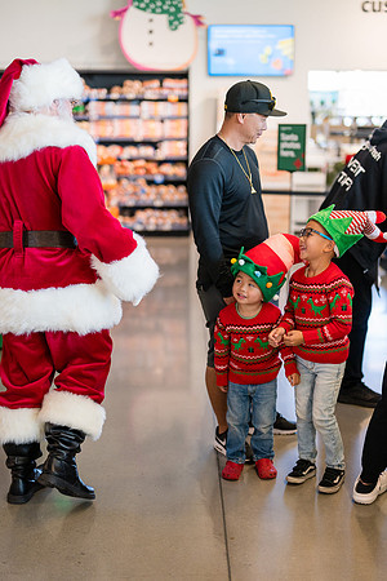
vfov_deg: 39.6
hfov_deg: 27.0
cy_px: 290
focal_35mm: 50
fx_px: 806
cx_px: 194
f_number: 1.4
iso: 500
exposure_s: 1/500
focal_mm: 50
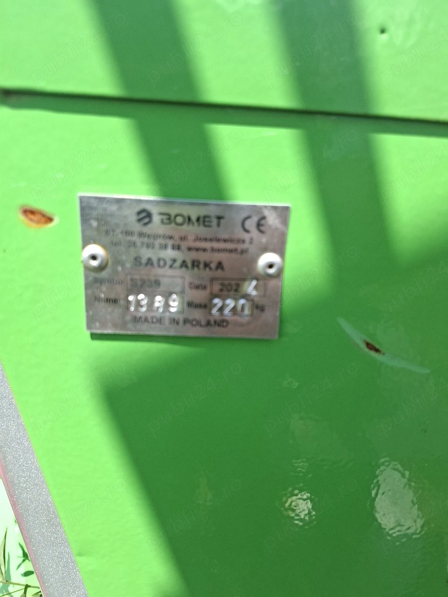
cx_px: 224
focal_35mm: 23
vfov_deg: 73.9
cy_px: 298
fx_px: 397
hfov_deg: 58.9
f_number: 1.8
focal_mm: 5.54
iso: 50
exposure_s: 1/588
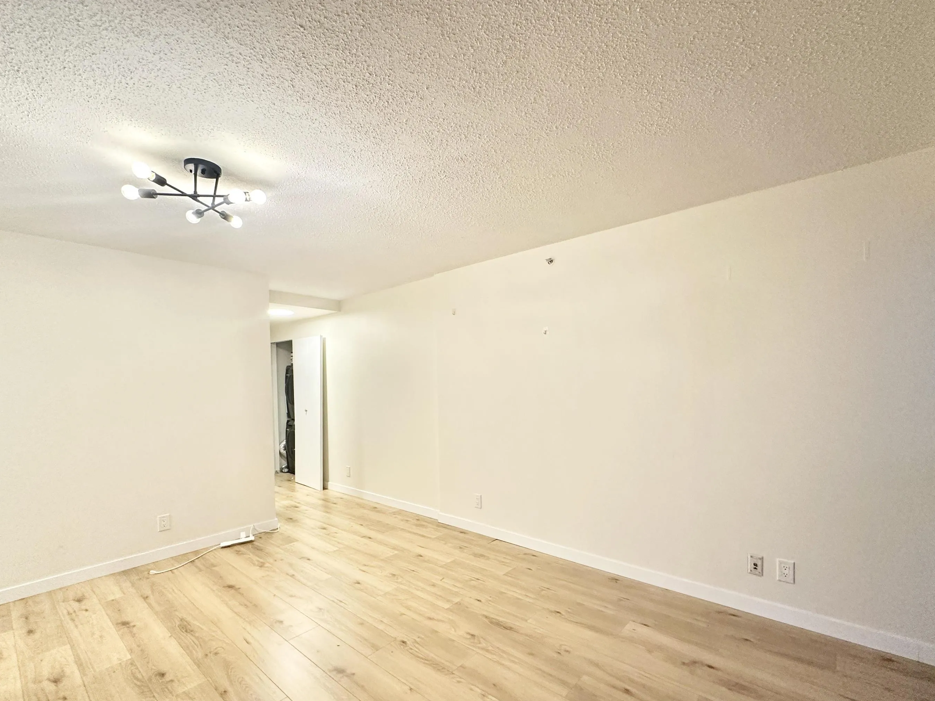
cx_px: 488
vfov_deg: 77.8
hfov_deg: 94.4
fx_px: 432
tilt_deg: -1.6
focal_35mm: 16
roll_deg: +1.0
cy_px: 394
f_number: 2.2
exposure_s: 1/120
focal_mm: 2.22
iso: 250
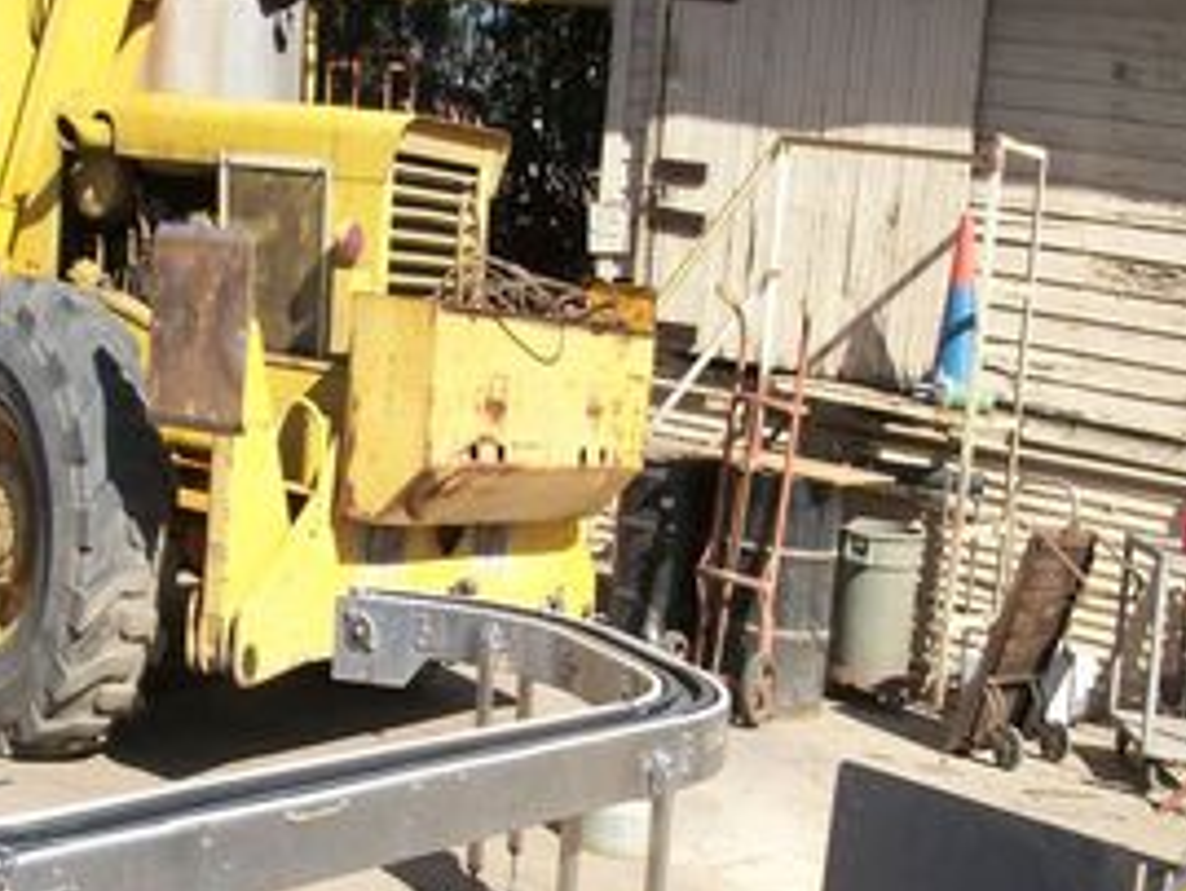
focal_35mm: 57
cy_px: 776
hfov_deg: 33.7
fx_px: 1954
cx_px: 511
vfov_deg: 25.0
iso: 80
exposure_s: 1/125
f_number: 8.8
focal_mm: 5.7
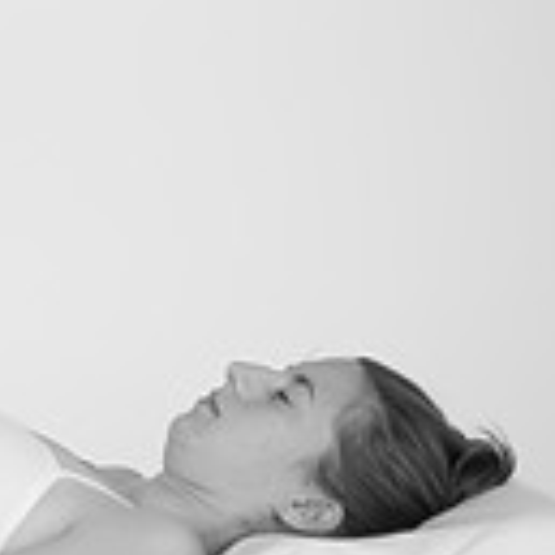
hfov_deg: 7.9
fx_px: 3809
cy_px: 82
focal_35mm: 210
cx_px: -574
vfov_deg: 8.3
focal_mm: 50
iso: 200
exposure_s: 1/800
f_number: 2
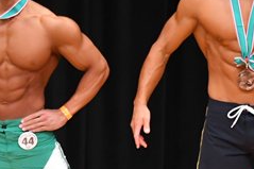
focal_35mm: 826
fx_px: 5824
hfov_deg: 2.5
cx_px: 20
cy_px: 116
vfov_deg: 1.7
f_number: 5.6
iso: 4000
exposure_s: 1/400
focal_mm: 170
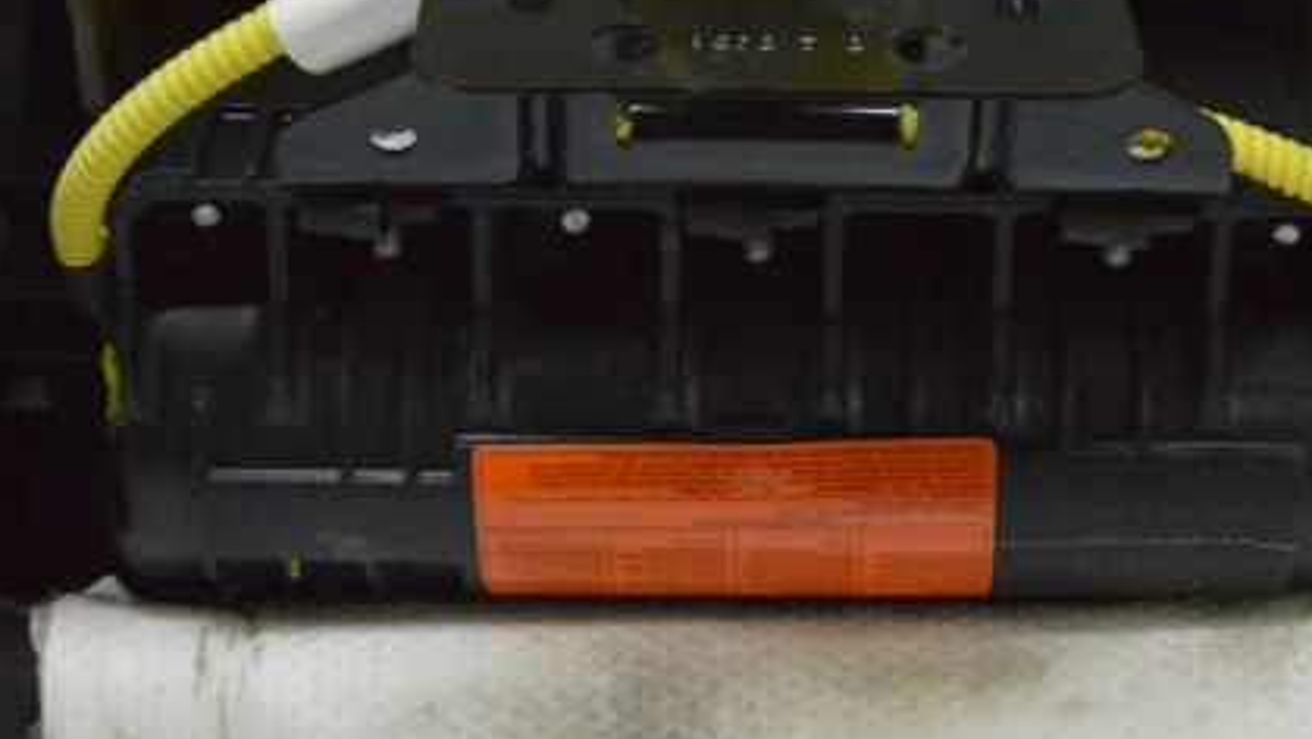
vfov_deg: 13.2
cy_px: 139
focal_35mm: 91
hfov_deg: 23.4
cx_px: 742
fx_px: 3167
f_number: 20
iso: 6400
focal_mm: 38
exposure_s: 1/15
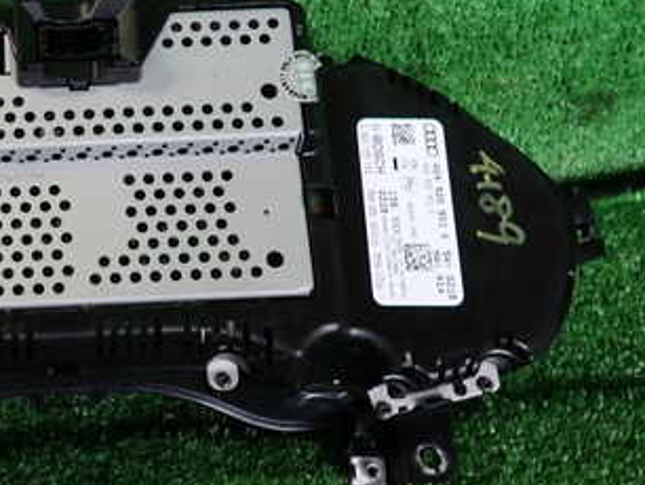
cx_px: 70
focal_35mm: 49
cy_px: 249
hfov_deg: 36.6
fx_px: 914
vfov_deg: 29.7
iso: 200
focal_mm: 4.5
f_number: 2
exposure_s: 1/50
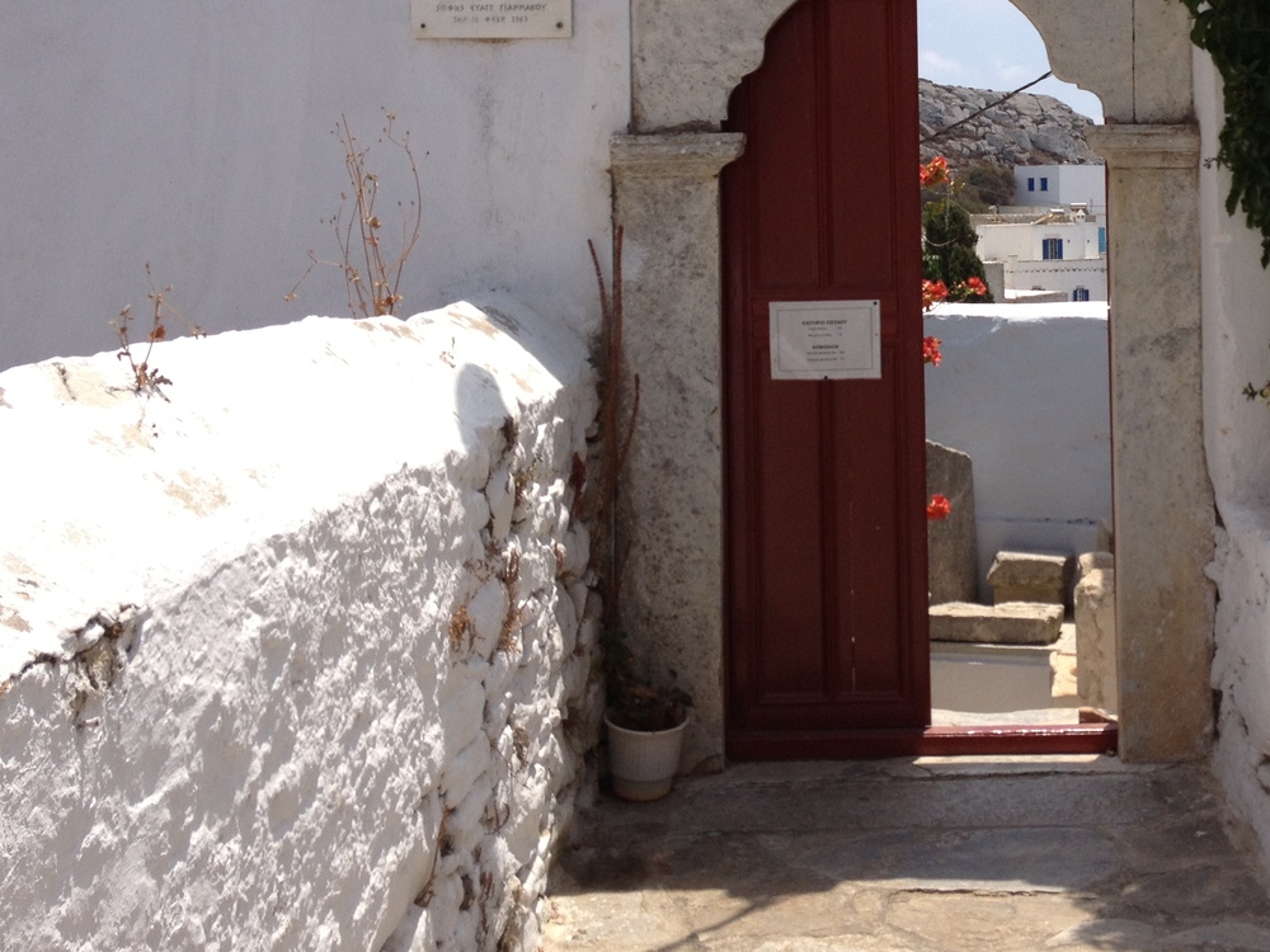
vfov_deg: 25.8
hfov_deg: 33.7
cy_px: 227
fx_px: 2055
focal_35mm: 56
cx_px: 949
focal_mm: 4.28
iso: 50
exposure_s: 1/1905
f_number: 2.4
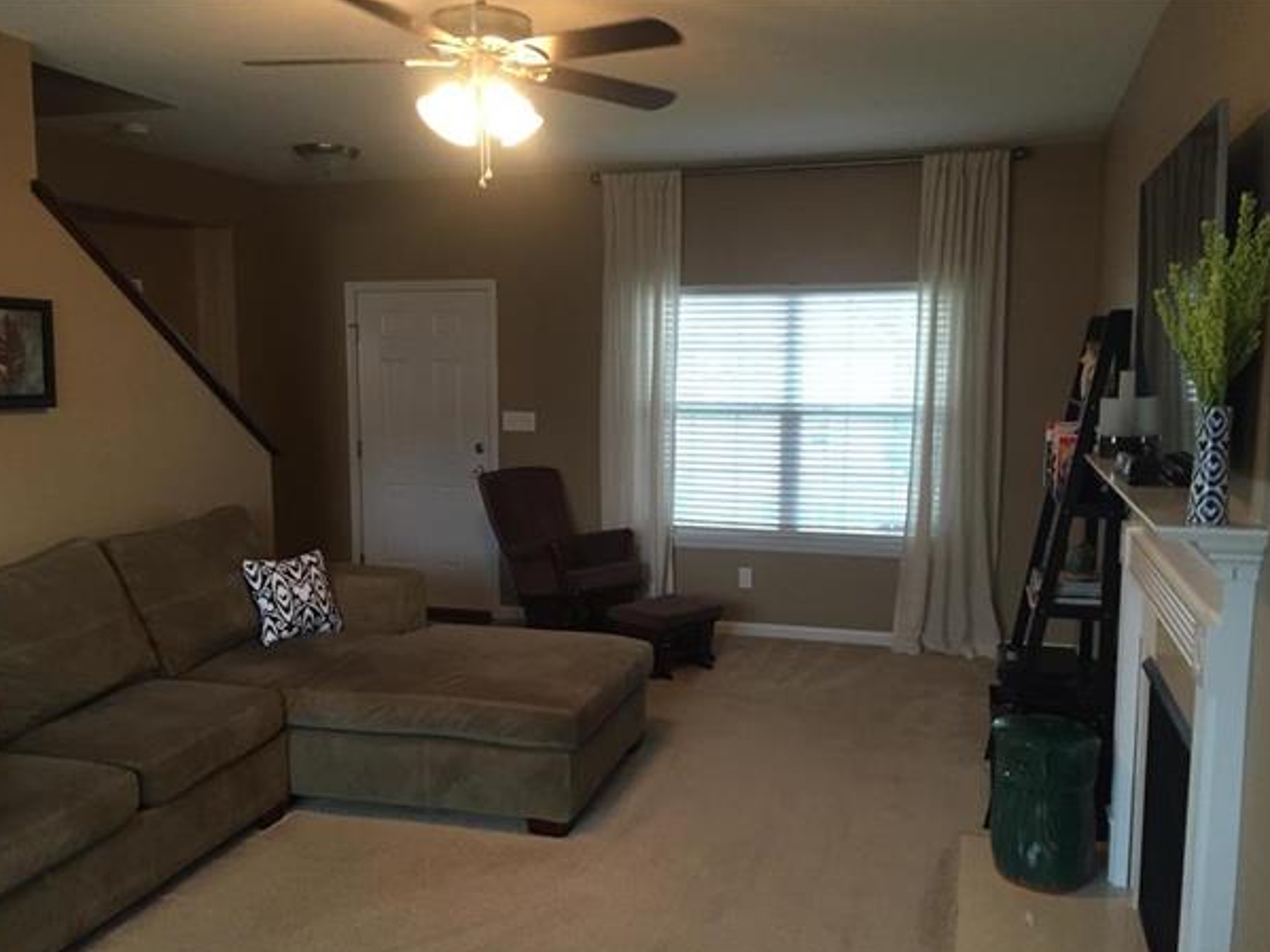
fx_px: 1137
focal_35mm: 31
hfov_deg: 58.4
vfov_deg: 45.4
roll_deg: +0.3
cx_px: 619
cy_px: 503
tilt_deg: -6.0
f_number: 2.2
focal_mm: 4.15
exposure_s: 1/30
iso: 200
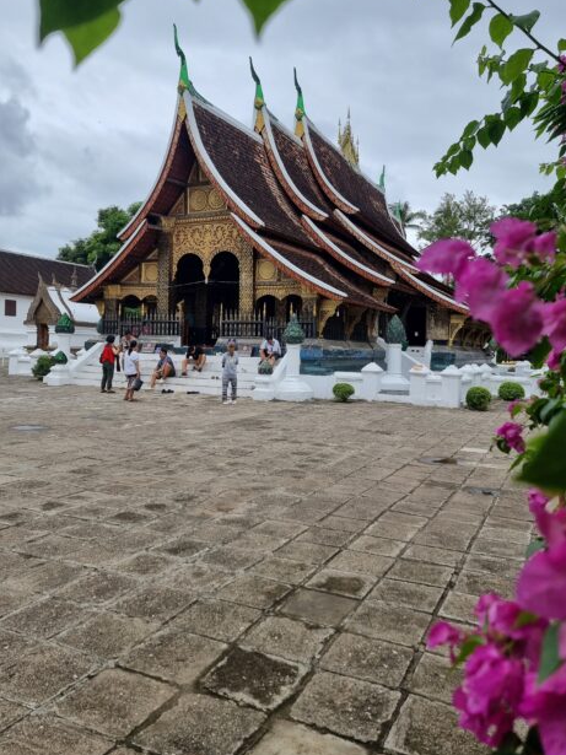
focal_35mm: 27
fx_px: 589
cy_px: 333
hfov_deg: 51.3
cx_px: 298
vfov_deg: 65.1
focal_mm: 6.7
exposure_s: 1/716
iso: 50
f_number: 1.8
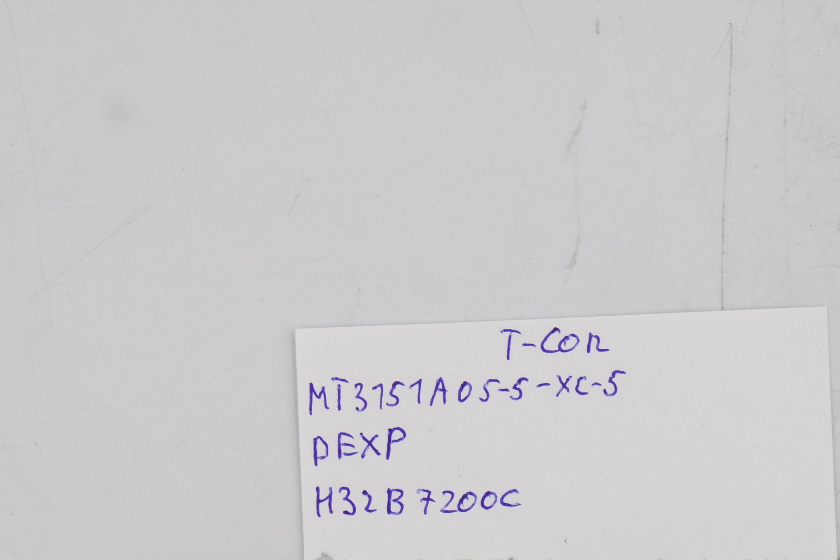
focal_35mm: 134
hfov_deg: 15.3
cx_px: 493
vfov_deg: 10.2
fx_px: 3126
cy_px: 509
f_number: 5.6
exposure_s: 1/160
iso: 200
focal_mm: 27
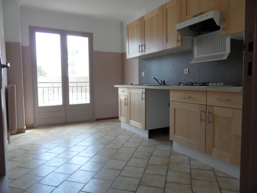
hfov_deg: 71.6
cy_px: 96
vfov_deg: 56.8
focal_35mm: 24
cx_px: 128
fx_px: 178
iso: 100
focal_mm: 3.9
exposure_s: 1/60
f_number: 3.2
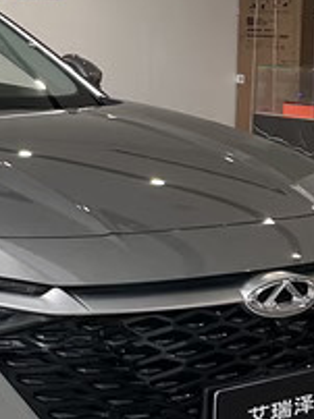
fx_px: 1200
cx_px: -100
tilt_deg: -2.0
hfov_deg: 14.3
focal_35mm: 99
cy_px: 23
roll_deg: -2.8
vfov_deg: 19.4
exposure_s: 1/120
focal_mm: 5.7
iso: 125
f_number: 1.5
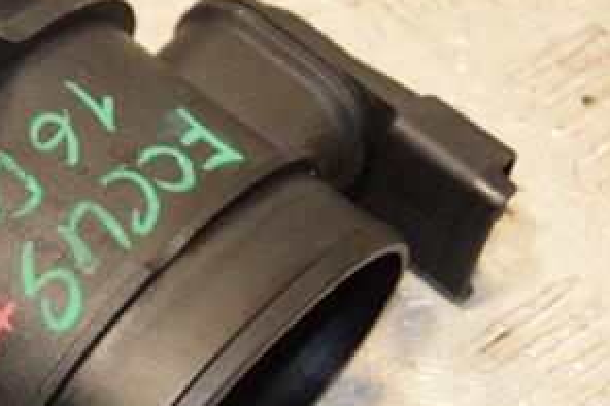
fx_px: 3861
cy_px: 258
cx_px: 115
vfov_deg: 6.0
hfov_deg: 9.0
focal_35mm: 228
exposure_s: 1/200
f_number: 6.3
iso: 800
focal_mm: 75
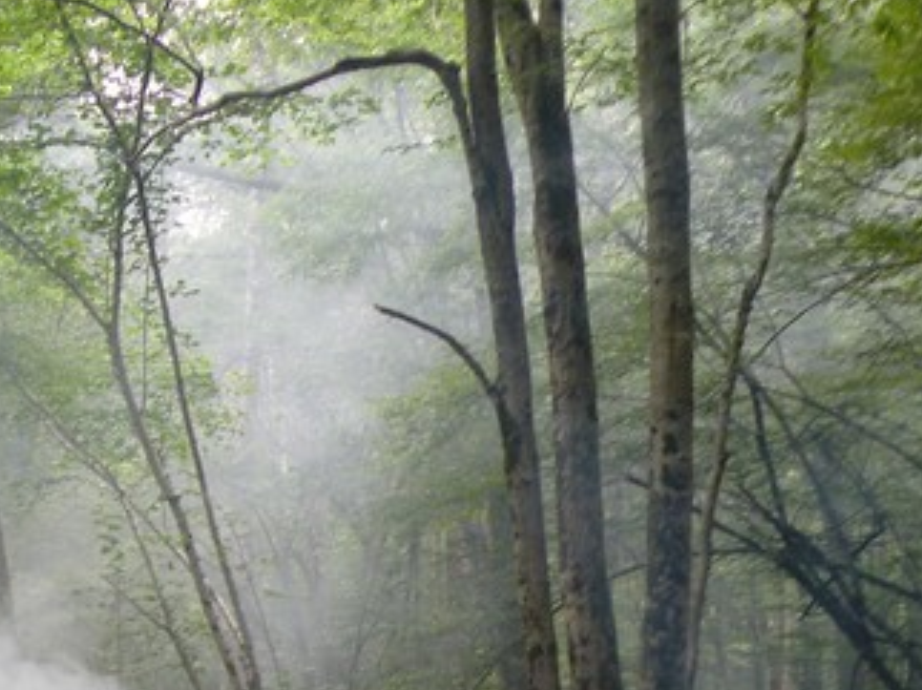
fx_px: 2182
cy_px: 842
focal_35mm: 82
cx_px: -166
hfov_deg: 22.1
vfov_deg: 17.1
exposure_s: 1/39
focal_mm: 5.8
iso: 64
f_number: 3.2
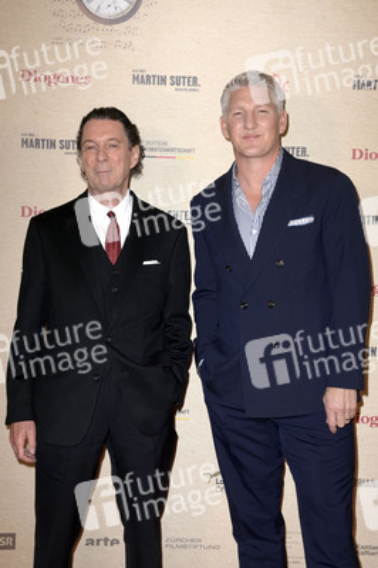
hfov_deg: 21.9
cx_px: 189
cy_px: 284
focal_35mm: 62
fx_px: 978
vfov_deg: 32.4
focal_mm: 62
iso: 400
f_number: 5.6
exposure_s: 1/250
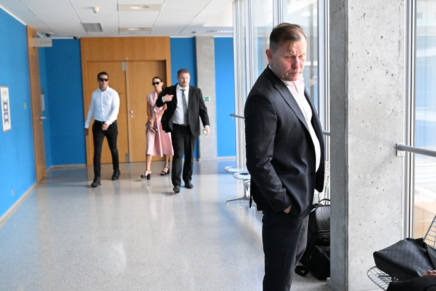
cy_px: 146
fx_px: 509
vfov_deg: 31.9
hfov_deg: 46.4
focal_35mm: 42
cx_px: 218
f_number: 5
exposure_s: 1/2000
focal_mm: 42
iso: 12800
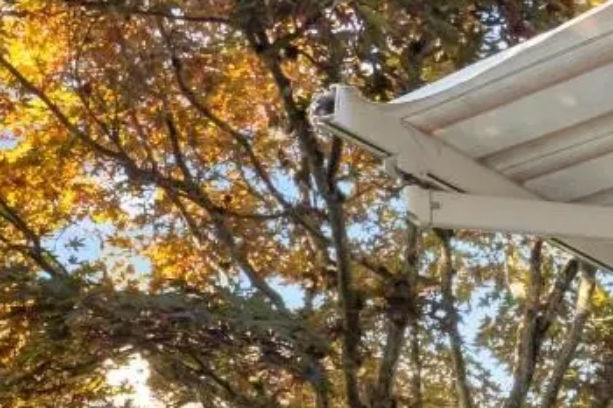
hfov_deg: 22.5
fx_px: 1537
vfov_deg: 13.9
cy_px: 671
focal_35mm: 90
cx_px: 264
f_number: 8
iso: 400
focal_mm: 13
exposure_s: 1/100
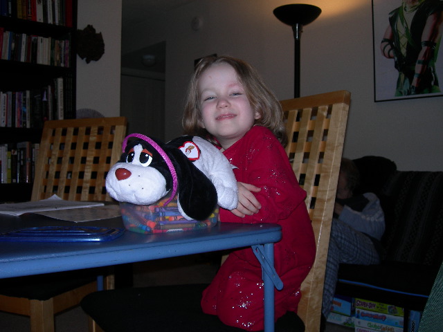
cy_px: 166
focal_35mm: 38
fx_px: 486
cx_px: 222
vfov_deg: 37.7
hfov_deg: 49.0
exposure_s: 1/60.1
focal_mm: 7.8
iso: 50
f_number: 2.8
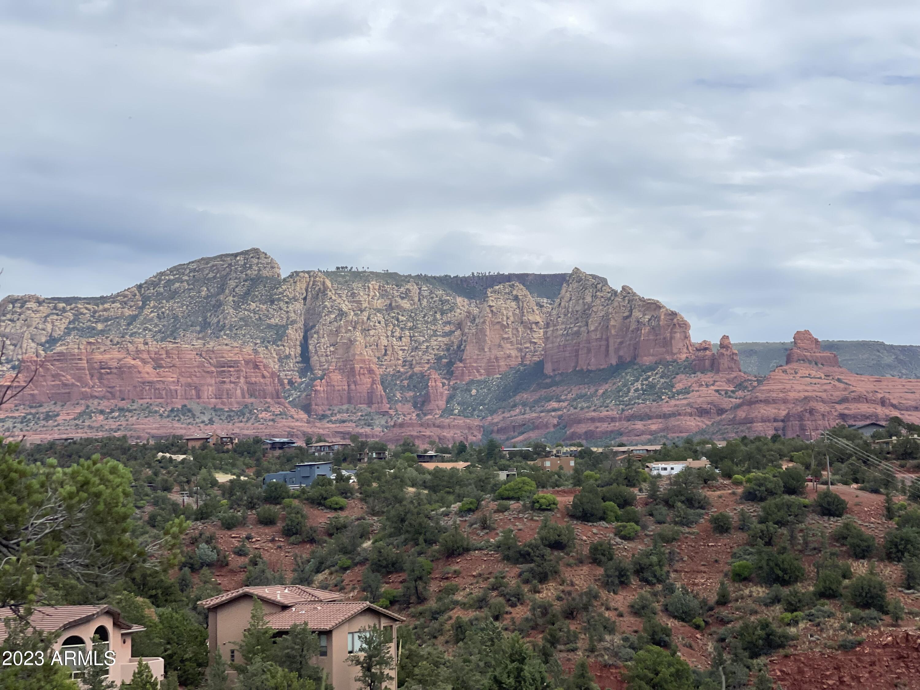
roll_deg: +1.8
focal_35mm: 64
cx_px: 460
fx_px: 1701
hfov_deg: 30.3
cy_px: 345
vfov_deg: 22.9
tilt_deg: +5.6
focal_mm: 7.5
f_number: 2.2
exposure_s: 1/2320
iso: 32
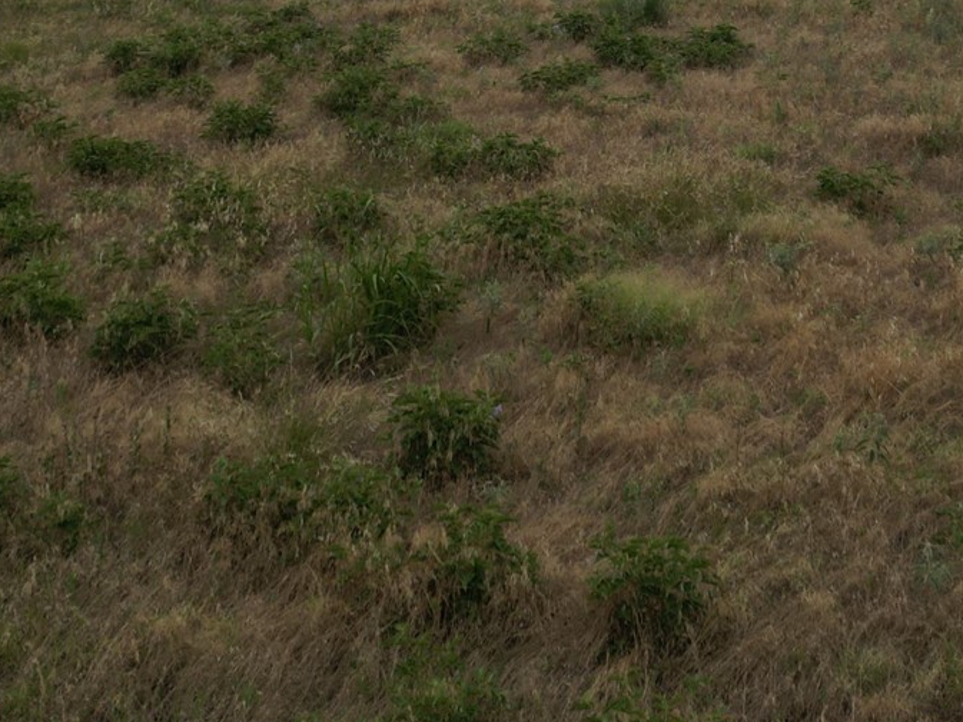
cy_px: -366
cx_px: 621
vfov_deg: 18.0
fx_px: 2031
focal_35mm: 73
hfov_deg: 26.6
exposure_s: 1/5000
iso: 110
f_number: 1.7
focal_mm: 6.72
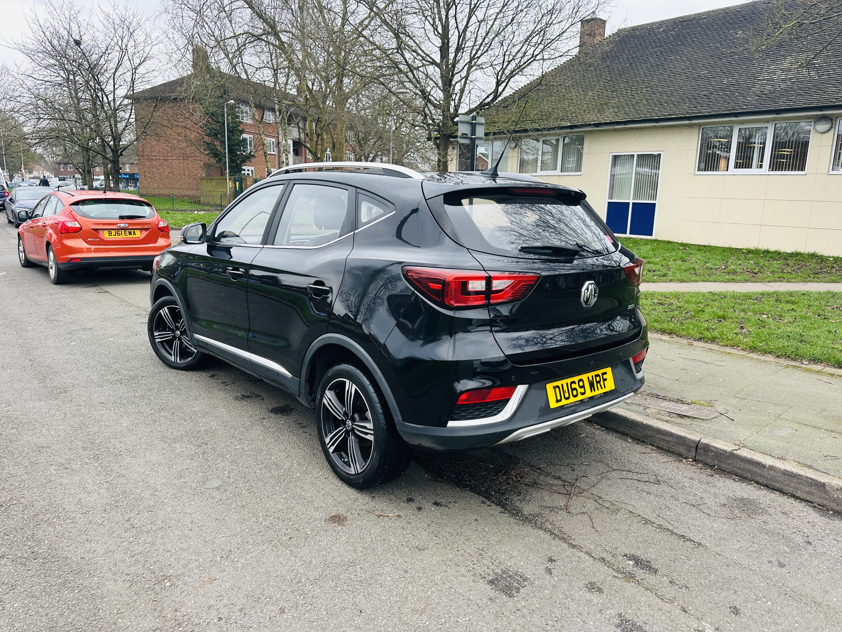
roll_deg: -1.6
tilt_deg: -10.0
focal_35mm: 24
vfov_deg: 56.8
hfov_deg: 71.6
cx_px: 421
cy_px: 316
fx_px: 584
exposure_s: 1/121
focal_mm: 6.86
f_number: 1.78
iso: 80
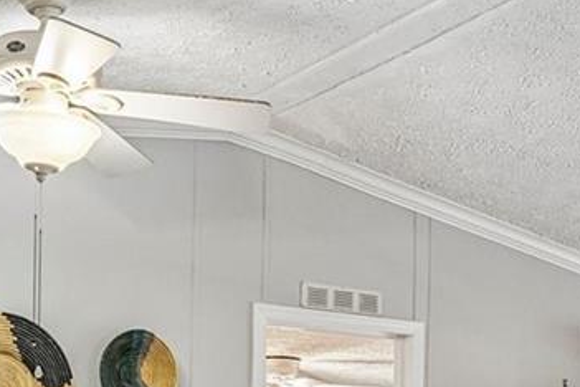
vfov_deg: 17.5
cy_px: 506
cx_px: 299
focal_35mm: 73
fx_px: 1176
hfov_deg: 27.7
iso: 400
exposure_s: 1/5
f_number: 8
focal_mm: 16
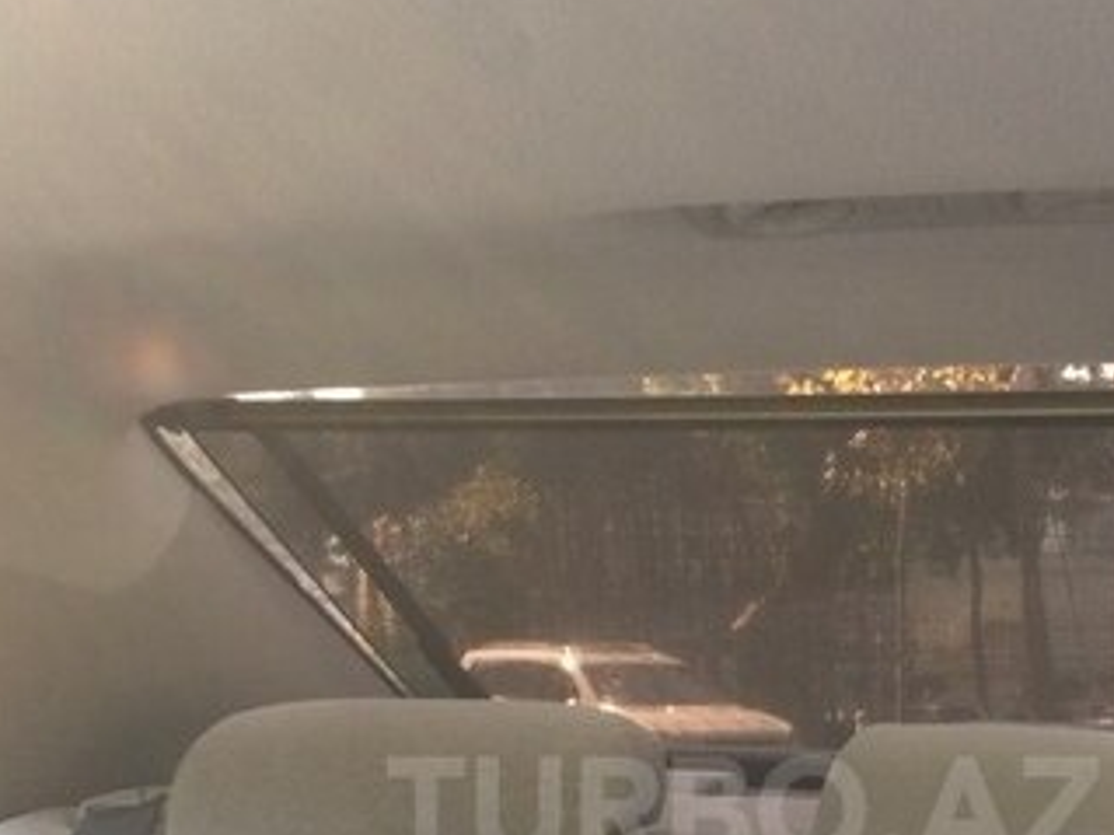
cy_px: 809
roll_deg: +1.3
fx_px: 1930
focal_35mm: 60
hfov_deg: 31.9
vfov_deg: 23.5
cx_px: 744
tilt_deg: -0.5
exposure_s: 1/33
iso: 125
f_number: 2.2
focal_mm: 4.15
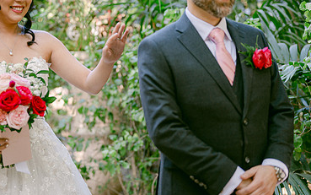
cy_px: 63
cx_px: 110
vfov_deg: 16.3
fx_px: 678
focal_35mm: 80
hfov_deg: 25.7
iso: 220
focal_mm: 50
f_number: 1.8
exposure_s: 1/125
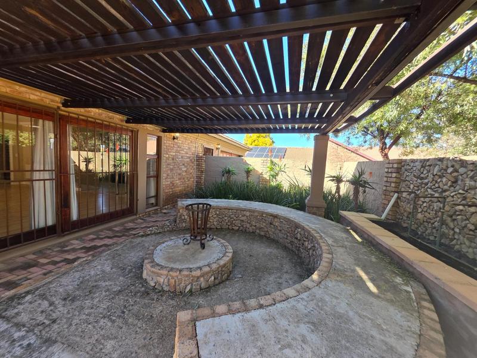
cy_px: 179
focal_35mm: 13
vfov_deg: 89.9
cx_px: 238
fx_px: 179
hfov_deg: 106.2
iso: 40
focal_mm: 2.2
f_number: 1.9
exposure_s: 1/100
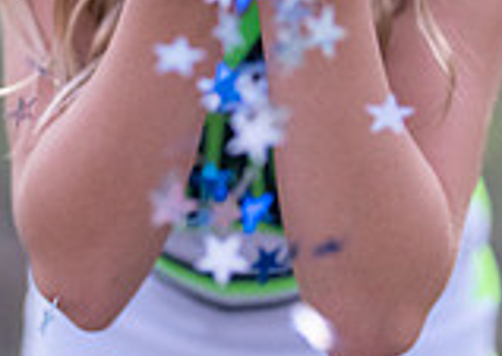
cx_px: 254
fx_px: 3046
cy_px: -171
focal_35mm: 214
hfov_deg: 9.4
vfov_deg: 6.6
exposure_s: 1/800
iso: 1250
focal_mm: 50
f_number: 1.2
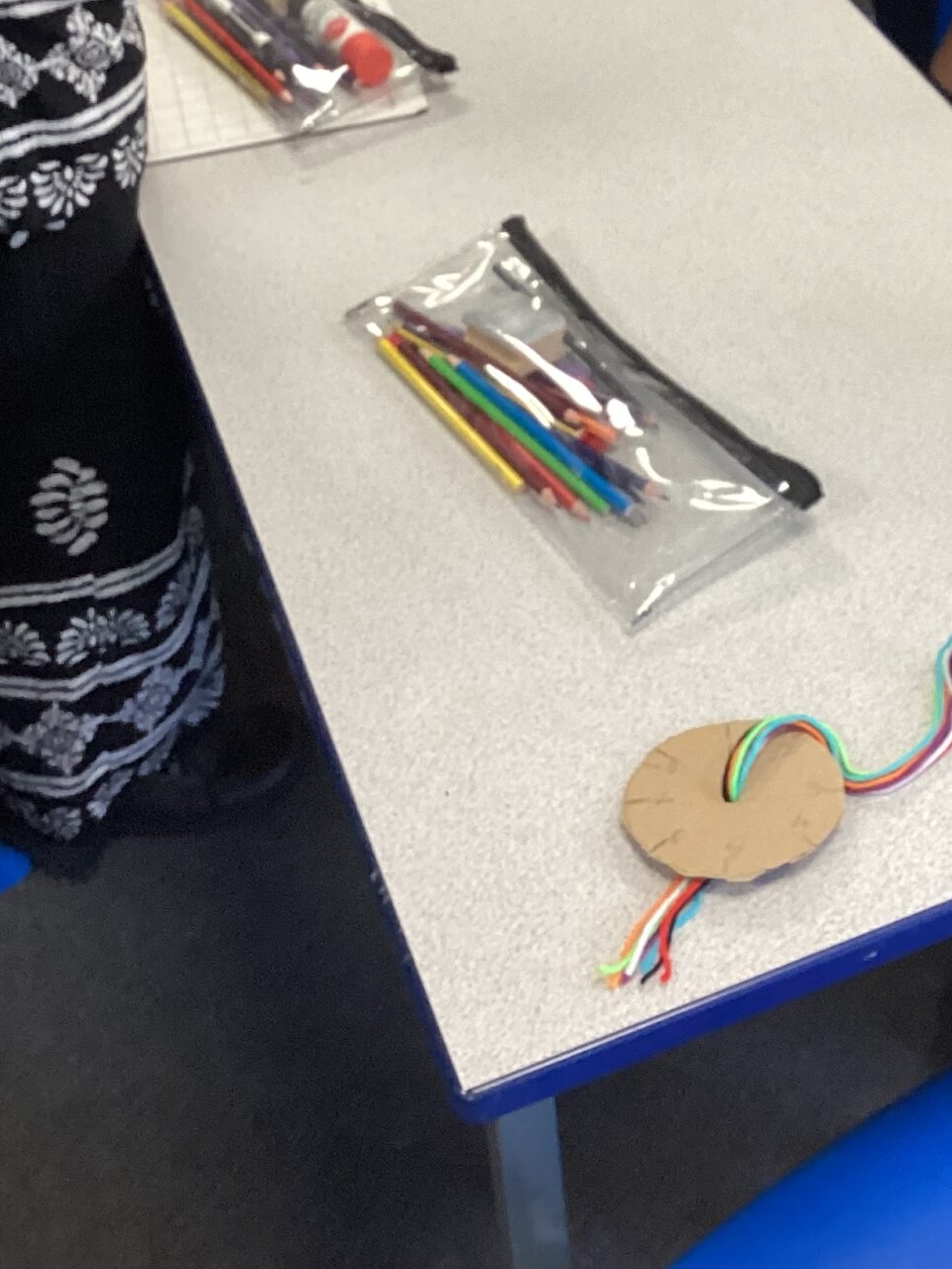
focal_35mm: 62
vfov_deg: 29.6
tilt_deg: -33.0
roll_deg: +0.4
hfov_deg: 23.3
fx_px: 2273
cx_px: 775
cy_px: 73
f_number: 2.4
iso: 160
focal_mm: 3.3
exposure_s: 1/60
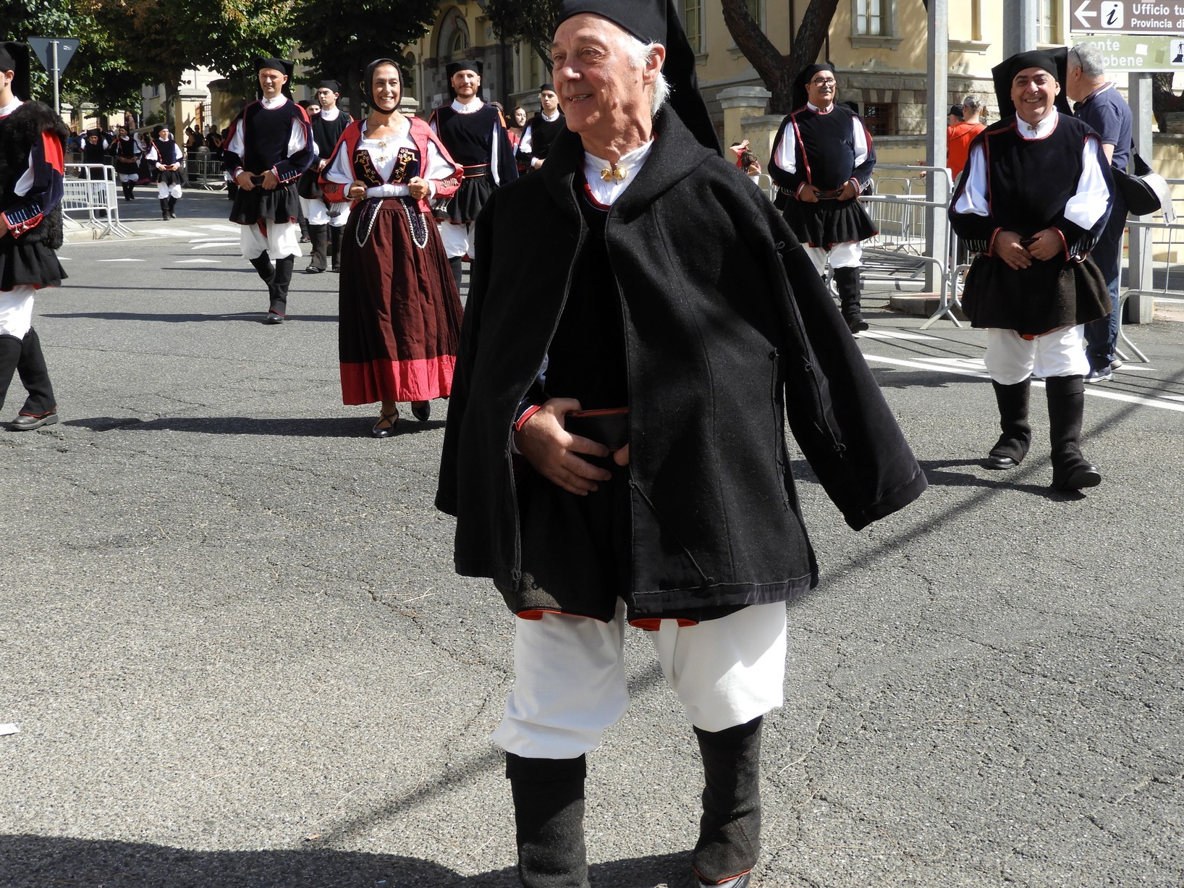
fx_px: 1881
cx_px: 584
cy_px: 413
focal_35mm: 55
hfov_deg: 34.9
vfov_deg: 26.6
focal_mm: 9
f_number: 4
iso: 100
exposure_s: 1/400
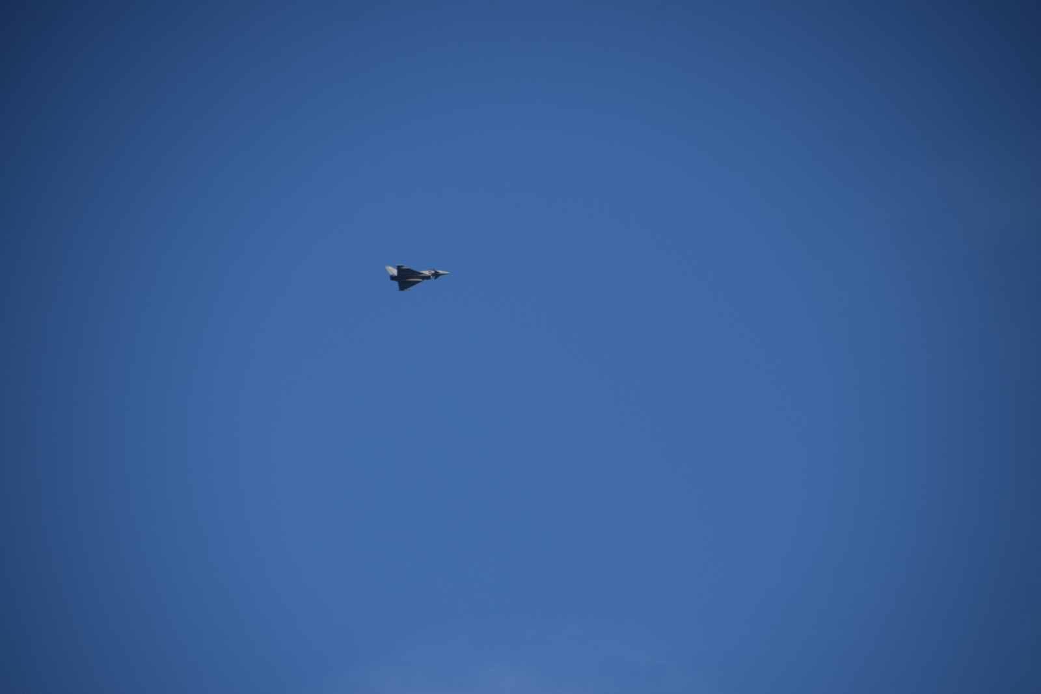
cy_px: 347
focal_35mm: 300
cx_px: 520
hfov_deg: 6.9
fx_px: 8675
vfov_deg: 4.6
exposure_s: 1/800
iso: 200
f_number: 7.1
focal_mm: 200
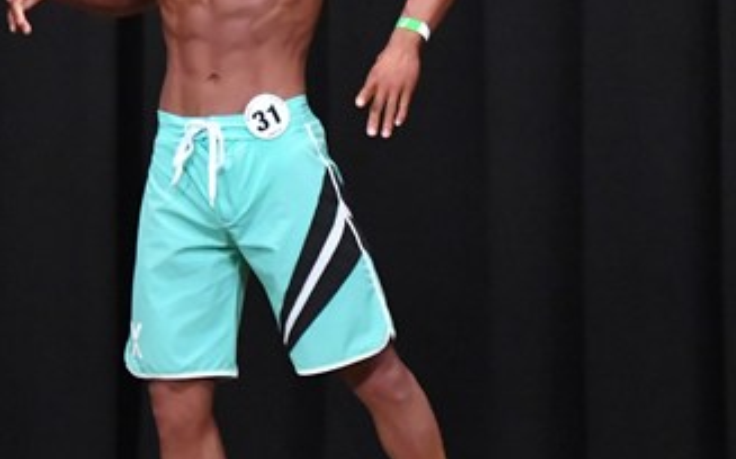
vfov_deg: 2.4
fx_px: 10906
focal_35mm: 544
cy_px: 180
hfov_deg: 3.9
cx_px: 366
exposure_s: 1/400
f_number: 5.6
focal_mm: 150
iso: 8000
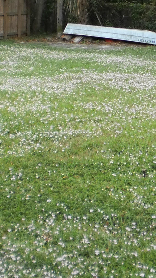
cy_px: 57
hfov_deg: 12.3
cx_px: 139
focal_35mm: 98
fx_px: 721
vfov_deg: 21.5
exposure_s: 1/250
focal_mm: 6.3
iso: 100
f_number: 3.1
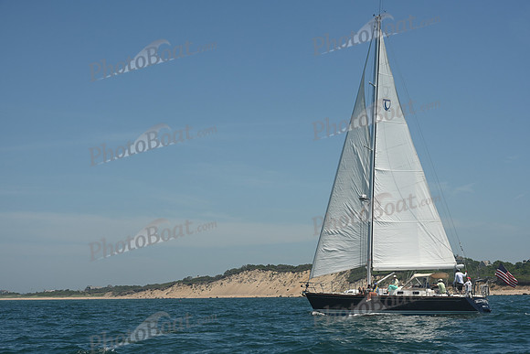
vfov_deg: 19.5
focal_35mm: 70
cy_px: 177
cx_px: 265
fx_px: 1031
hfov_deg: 28.8
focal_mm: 70
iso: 320
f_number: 10
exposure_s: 1/1000
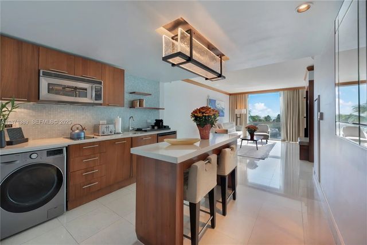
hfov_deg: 104.2
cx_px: 184
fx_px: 143
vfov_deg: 81.2
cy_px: 122
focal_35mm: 14
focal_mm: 14
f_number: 9
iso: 500
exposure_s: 1/400
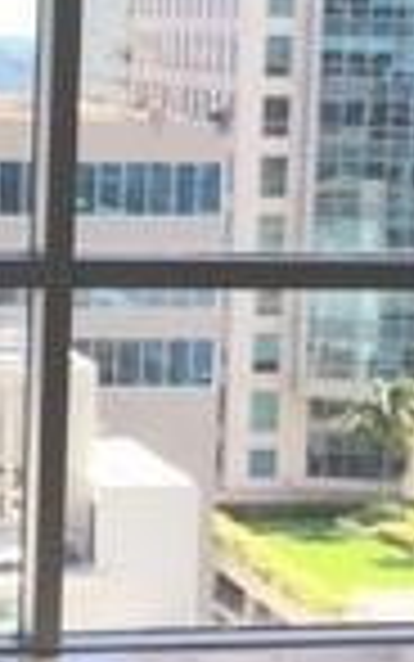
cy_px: 414
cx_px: 18
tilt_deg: -8.0
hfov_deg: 9.7
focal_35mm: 134
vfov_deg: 15.6
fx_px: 2417
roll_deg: -1.1
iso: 25
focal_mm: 4.15
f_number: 2.2
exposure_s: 1/199
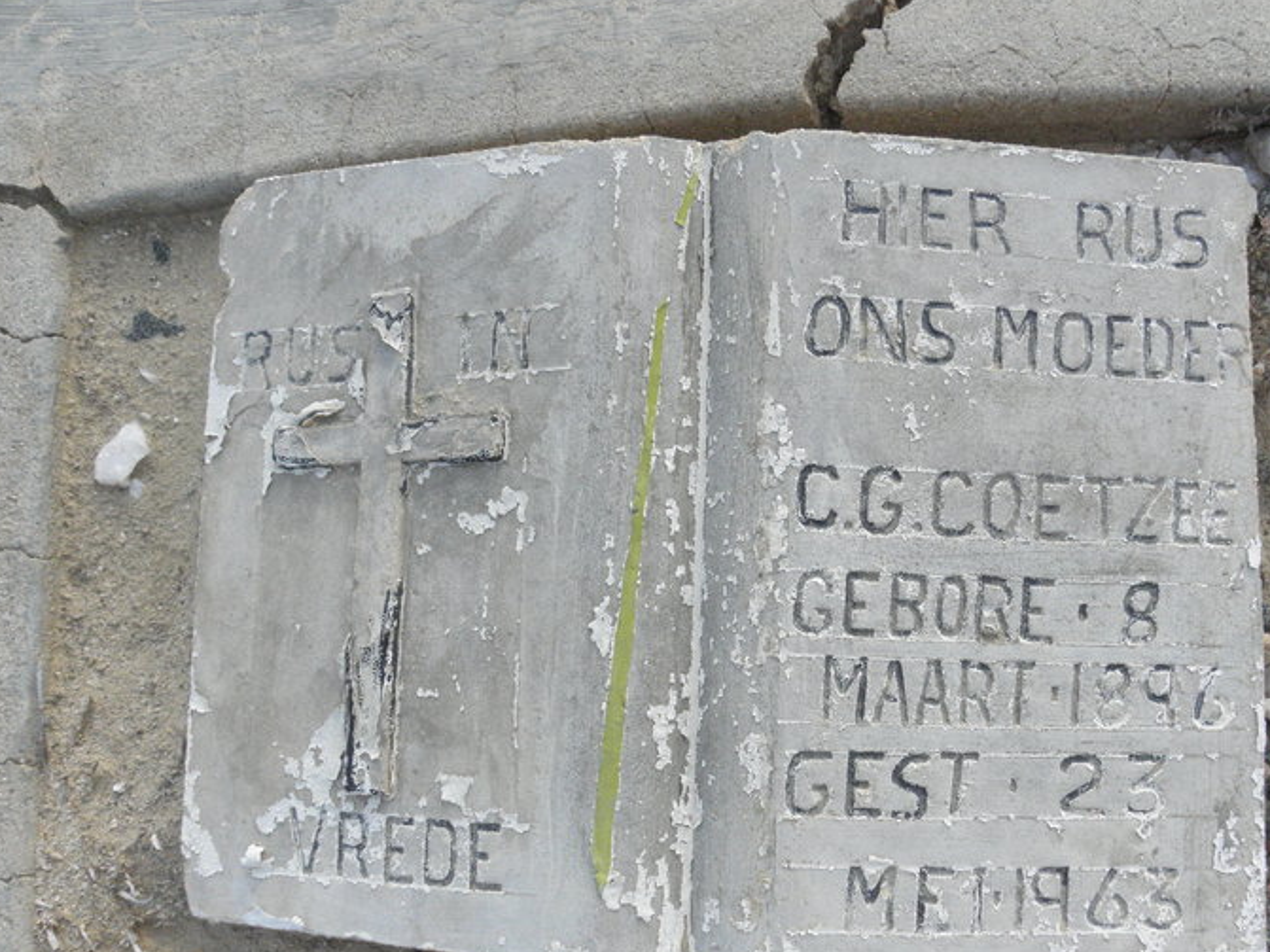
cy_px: 543
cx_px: 748
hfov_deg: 58.0
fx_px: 1137
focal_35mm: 31
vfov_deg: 45.3
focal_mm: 4.6
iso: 200
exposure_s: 1/500
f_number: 5.6
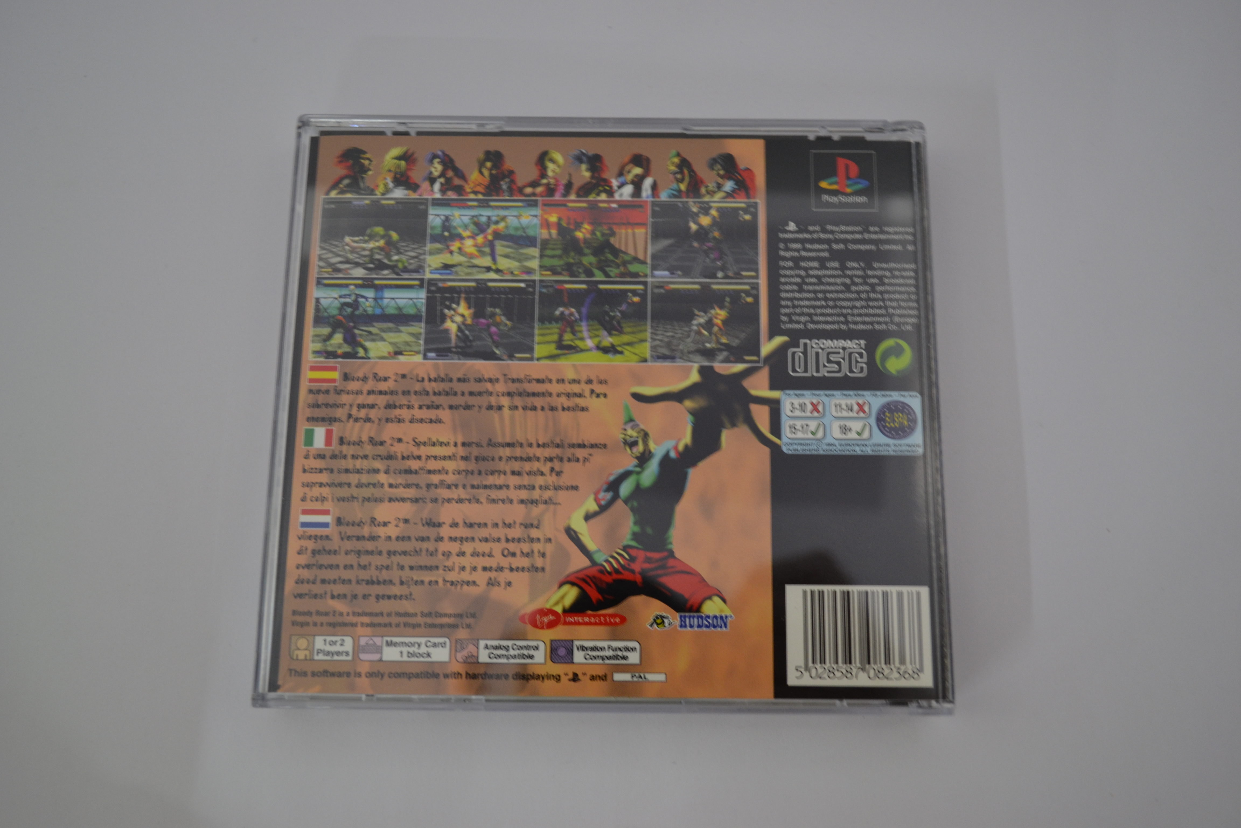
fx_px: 1137
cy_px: 414
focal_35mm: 33
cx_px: 620
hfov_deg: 57.2
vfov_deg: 40.0
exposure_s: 1/25
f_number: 3.8
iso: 400
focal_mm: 22
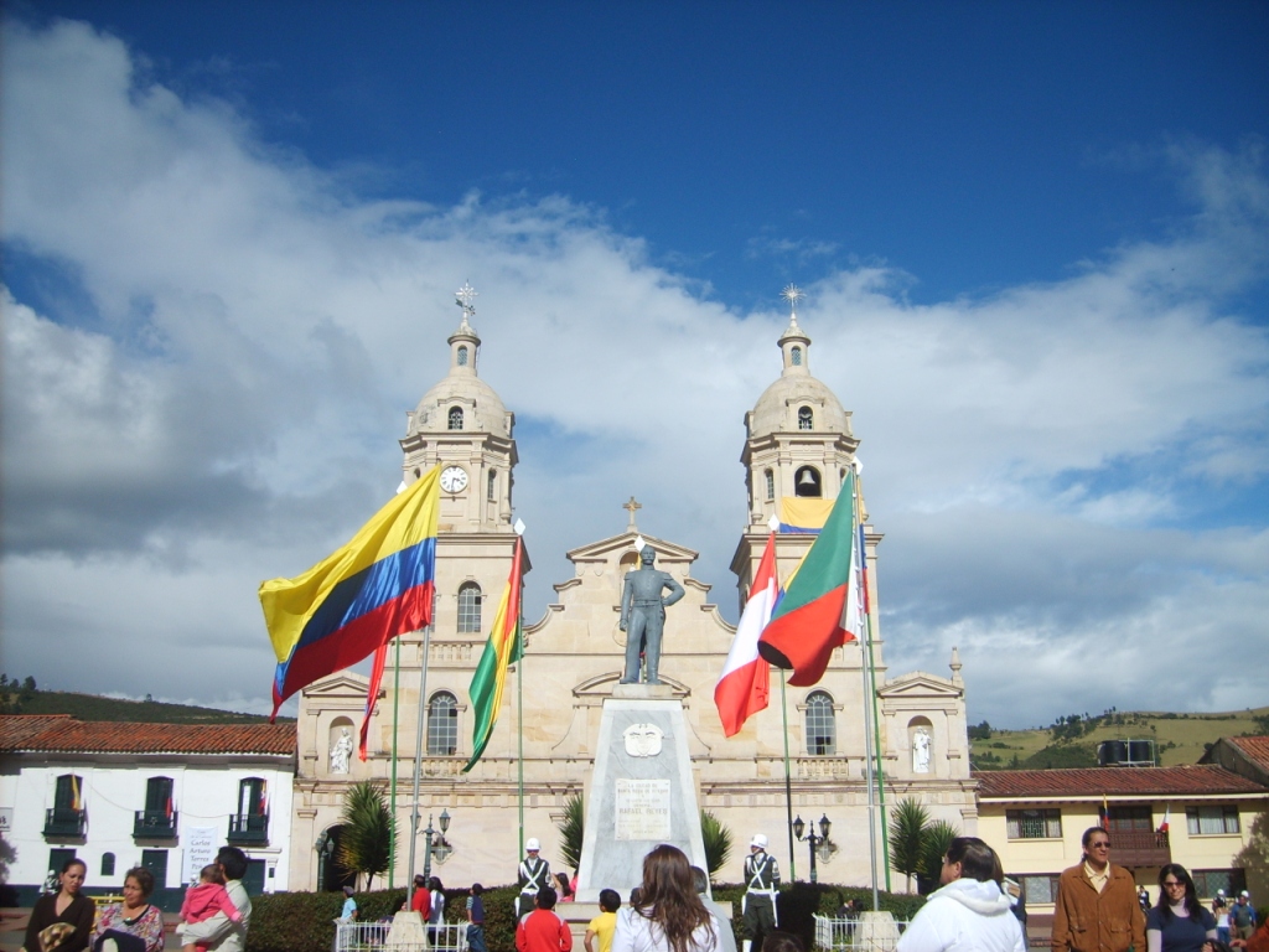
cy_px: 476
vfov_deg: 40.7
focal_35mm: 35
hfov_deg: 52.6
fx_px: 1283
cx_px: 634
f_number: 7.1
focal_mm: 5.8
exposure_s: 1/250
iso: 50
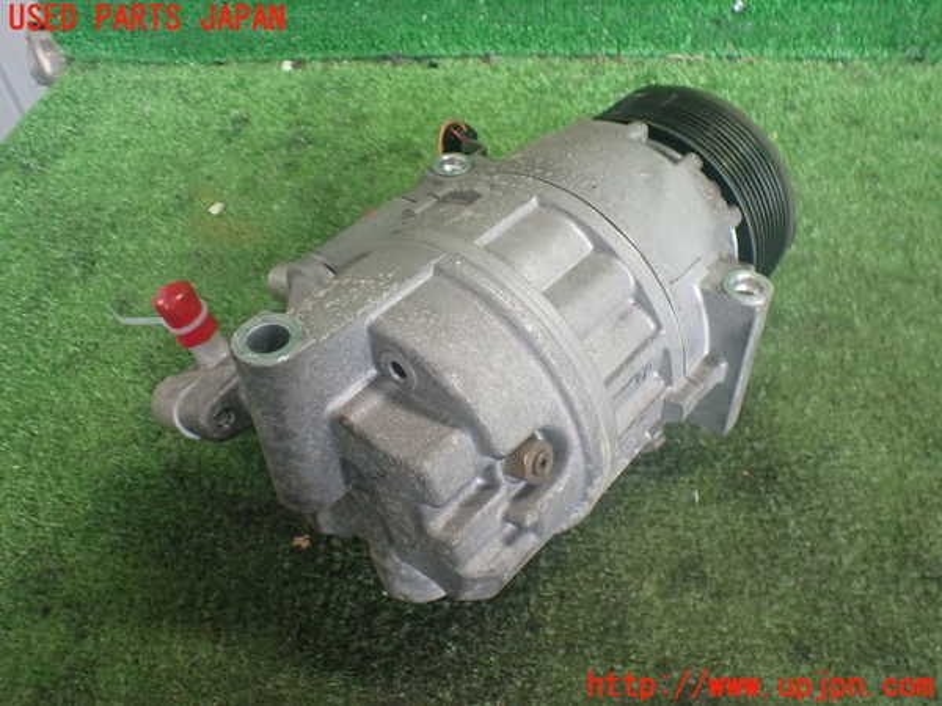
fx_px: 816
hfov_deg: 60.0
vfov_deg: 46.8
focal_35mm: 30
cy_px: 353
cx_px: 471
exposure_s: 1/80
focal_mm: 5.4
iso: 800
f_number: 2.3
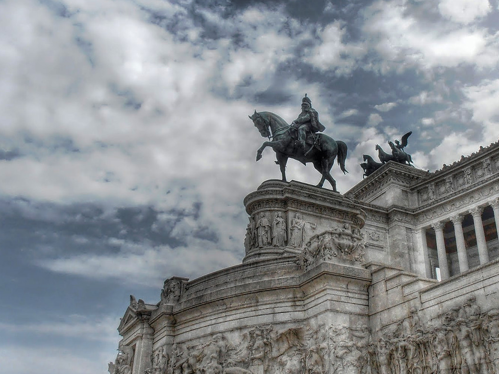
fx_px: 533
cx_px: 318
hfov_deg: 49.6
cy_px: 176
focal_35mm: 37
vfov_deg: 38.6
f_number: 7.9
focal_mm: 4.2
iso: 80
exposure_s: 1/640
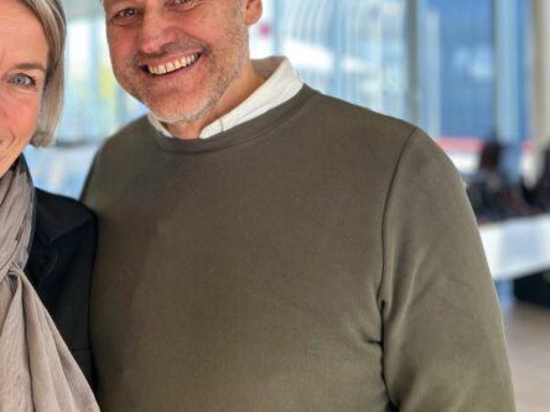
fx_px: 715
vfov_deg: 31.0
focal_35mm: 45
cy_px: 57
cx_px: 114
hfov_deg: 40.4
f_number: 1.5
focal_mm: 5.7
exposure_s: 1/118
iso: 32
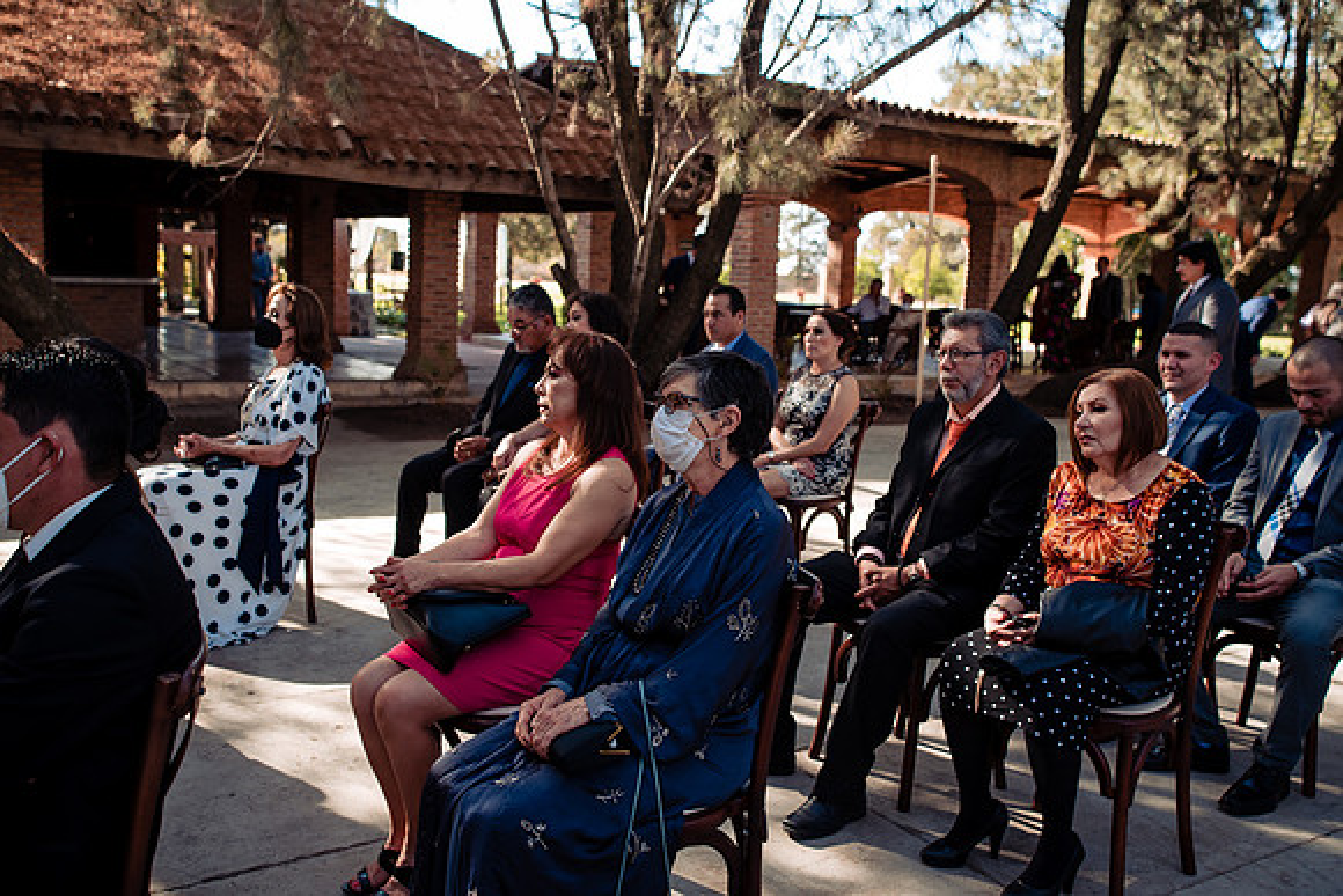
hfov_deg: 54.4
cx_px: 672
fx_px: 1306
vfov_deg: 37.9
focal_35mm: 35
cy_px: 448
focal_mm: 35
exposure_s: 1/160
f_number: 4
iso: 100
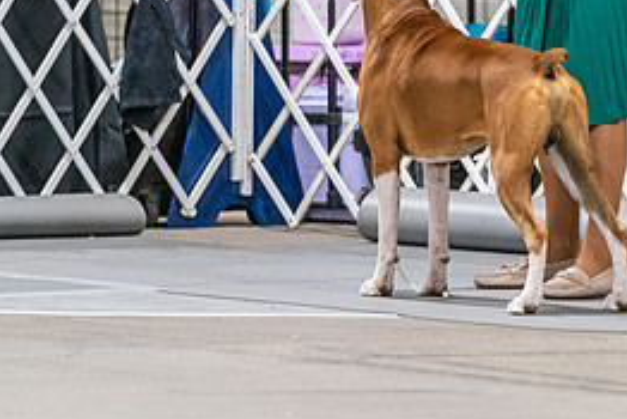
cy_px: -25
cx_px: 421
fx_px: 7301
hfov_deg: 4.9
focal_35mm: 419
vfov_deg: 3.3
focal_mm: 189
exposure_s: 1/200
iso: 6400
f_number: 3.5
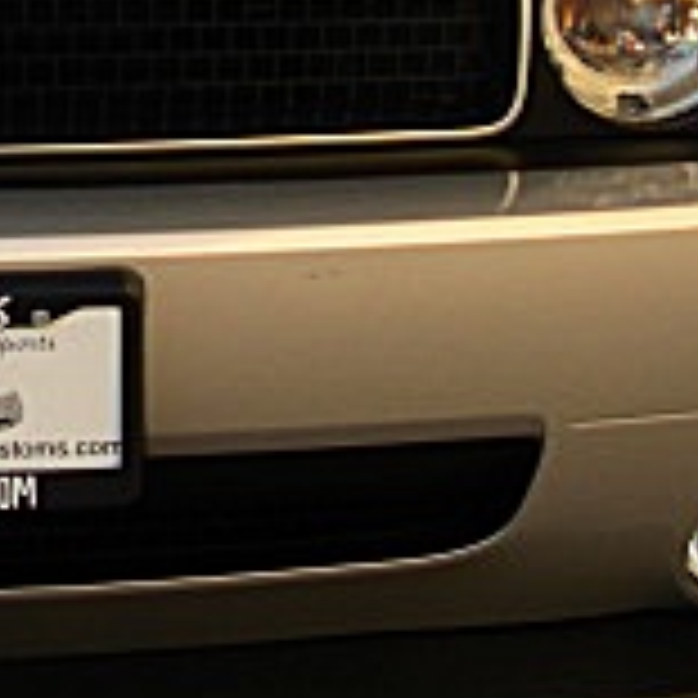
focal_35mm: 131
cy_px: -9
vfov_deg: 13.1
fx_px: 2989
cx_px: -122
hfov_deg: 13.0
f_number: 2.8
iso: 50
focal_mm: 6.3
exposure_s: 1/160
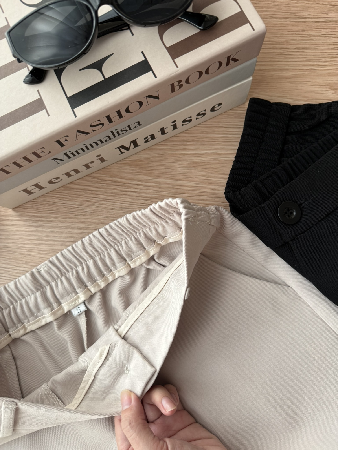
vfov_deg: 71.6
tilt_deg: -79.6
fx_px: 312
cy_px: 225
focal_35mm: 24
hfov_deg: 56.8
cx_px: 169
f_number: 1.78
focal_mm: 6.76
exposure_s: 1/121
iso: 160
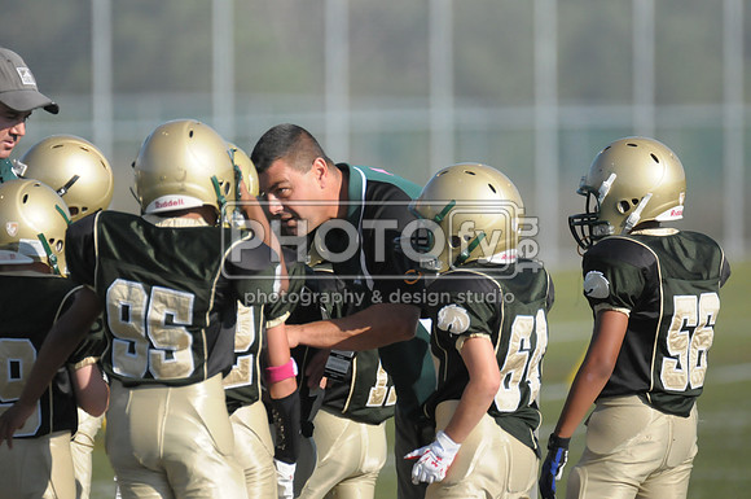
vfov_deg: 2.3
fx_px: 12499
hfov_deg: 3.4
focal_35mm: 600
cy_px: 250
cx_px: 376
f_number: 4
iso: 1600
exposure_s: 1/8000
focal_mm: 400
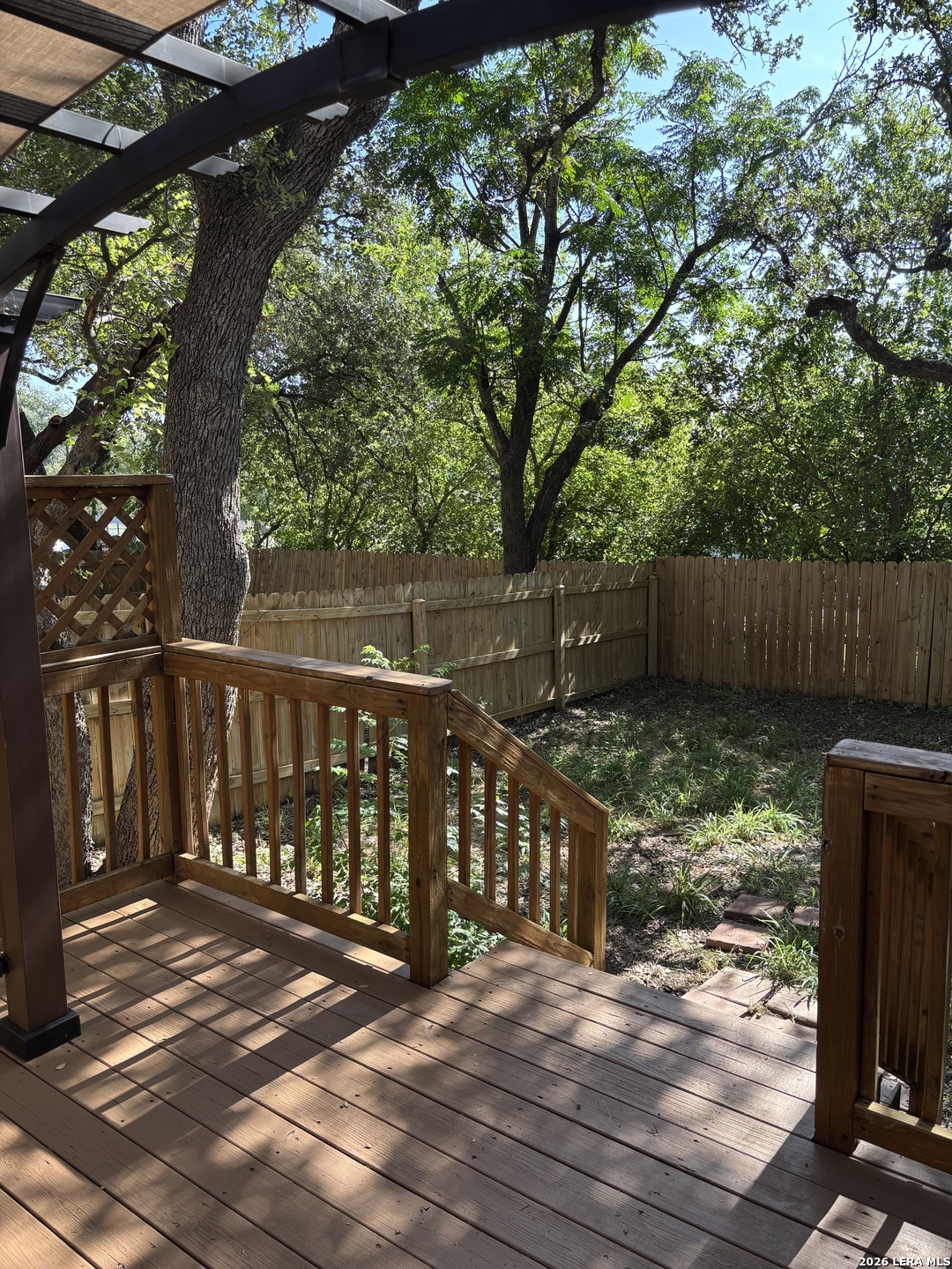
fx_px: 953
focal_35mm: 26
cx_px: 476
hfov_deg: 53.1
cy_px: 634
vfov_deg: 67.3
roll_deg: +1.5
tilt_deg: -9.5
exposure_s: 1/334
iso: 50
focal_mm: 5.96
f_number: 1.6
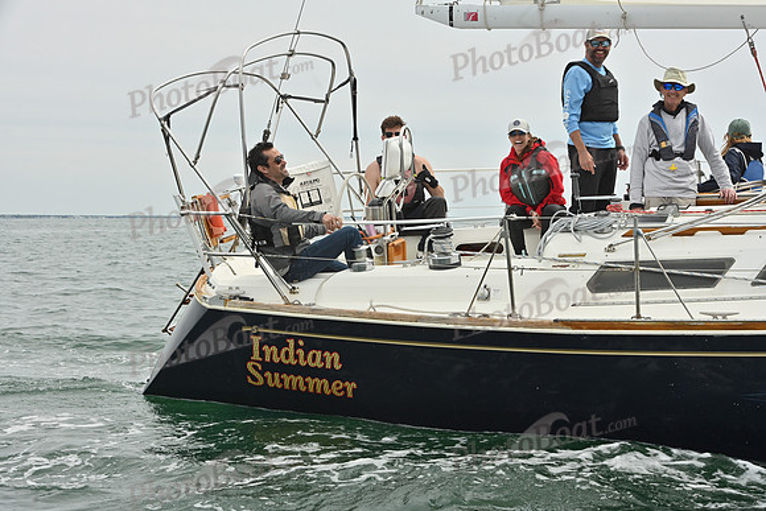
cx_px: 383
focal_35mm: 70
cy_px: 256
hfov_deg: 28.8
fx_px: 1490
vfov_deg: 19.5
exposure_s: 1/800
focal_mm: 70
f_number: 10
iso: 320
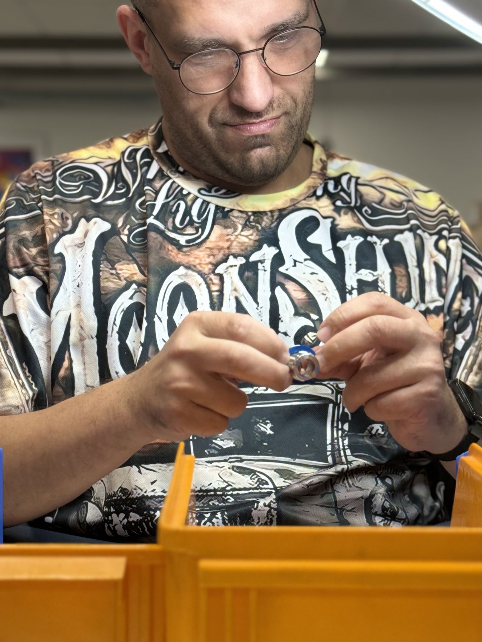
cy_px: 384
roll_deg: -0.6
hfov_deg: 21.6
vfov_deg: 28.5
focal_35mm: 68
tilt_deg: -5.4
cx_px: 235
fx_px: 1263
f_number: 1.78
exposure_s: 1/100
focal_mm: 6.76
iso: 80
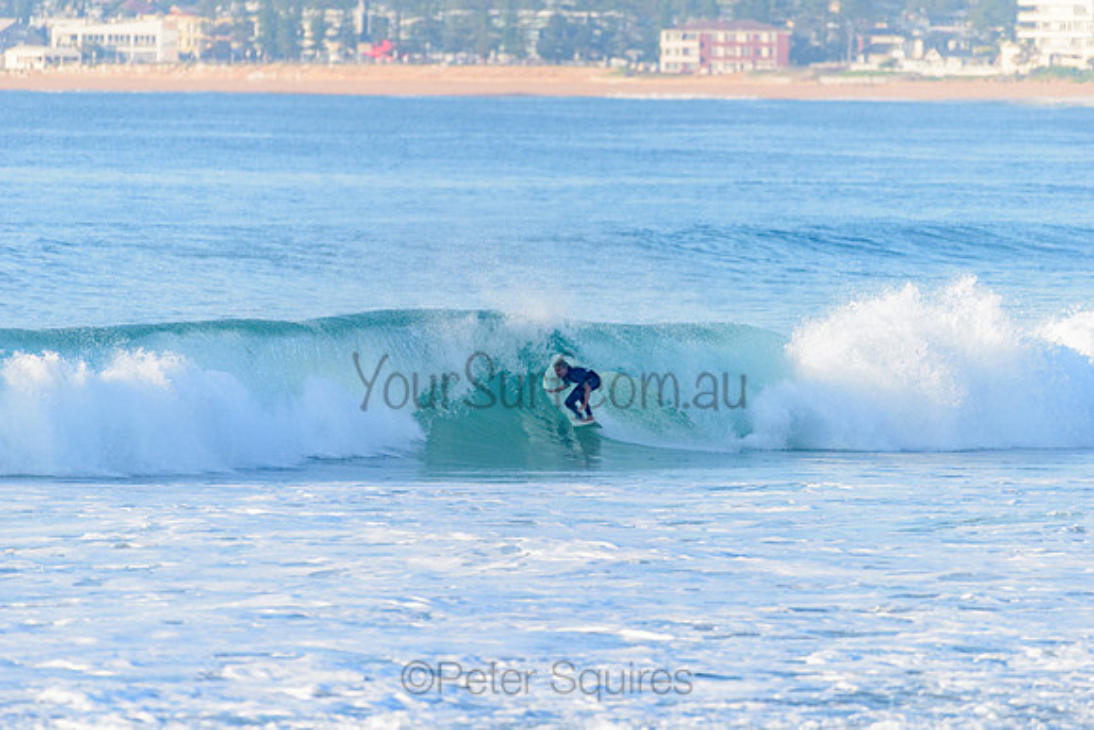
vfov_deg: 2.8
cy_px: 365
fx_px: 15197
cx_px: 547
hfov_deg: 4.1
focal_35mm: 500
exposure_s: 1/2000
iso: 450
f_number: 5.6
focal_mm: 500
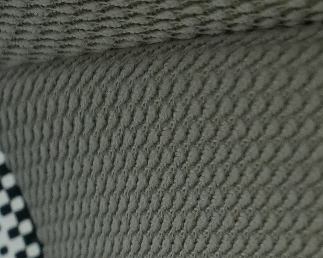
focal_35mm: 380
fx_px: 3631
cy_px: -5
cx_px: -700
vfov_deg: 4.1
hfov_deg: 4.8
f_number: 8
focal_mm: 29.4
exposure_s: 1/80
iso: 640
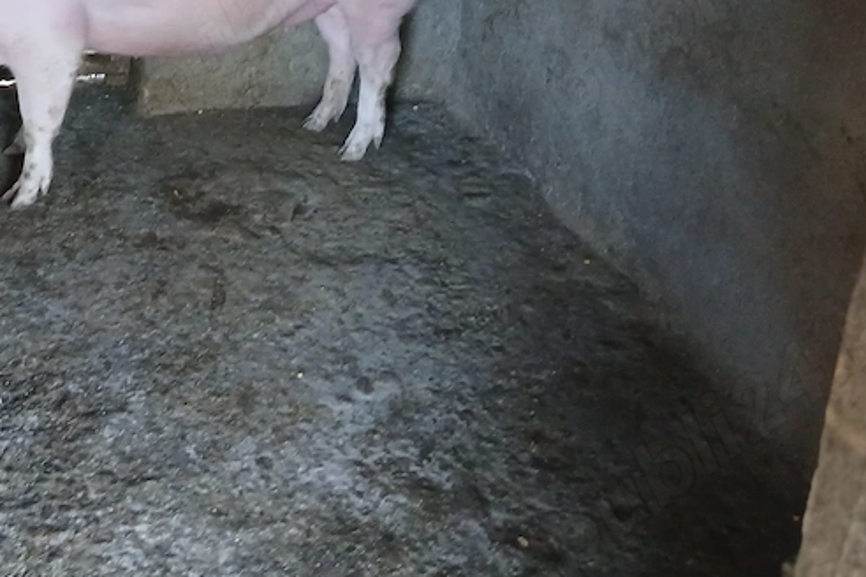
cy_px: 11
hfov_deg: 34.5
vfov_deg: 23.6
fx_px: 1323
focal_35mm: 55
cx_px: 114
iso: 500
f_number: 1.8
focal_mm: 3.98
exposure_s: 1/25
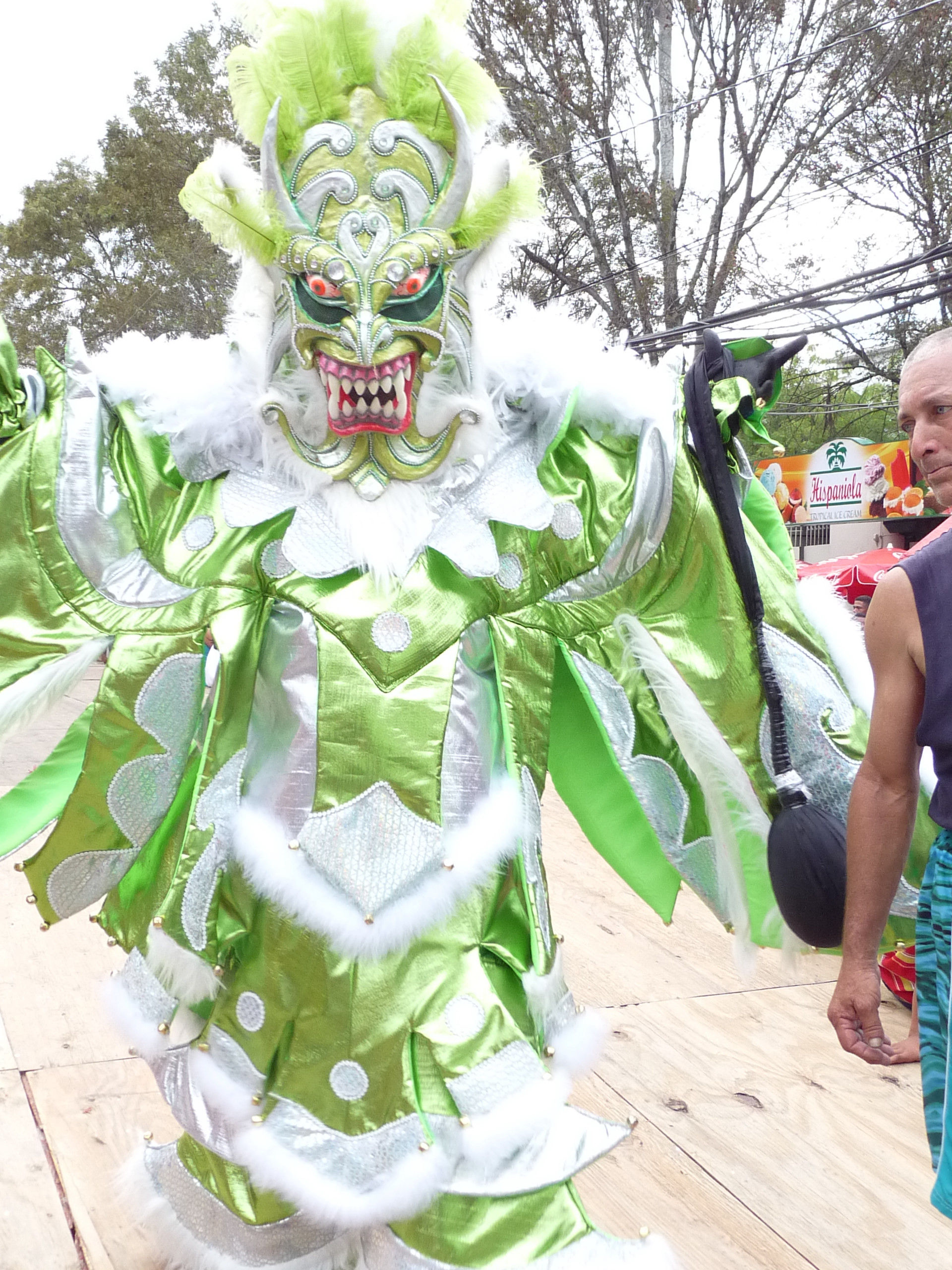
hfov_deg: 34.3
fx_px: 1540
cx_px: 476
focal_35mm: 42
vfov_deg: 44.8
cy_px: 635
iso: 200
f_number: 3
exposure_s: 1/100
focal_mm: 5.3
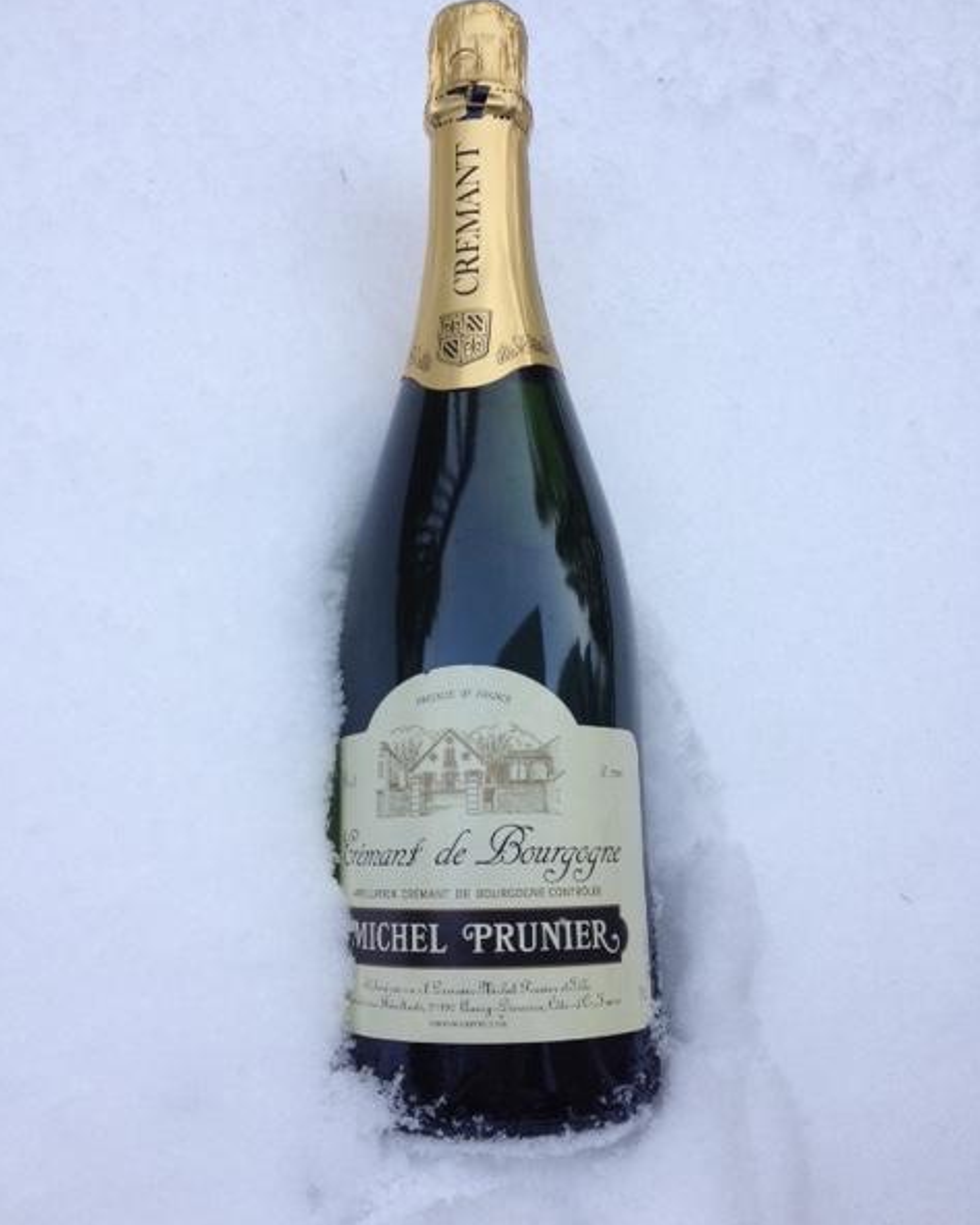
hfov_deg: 40.1
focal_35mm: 37
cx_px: 489
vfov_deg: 49.1
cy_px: 611
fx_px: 1341
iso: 50
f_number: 2.4
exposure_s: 1/308
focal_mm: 4.28
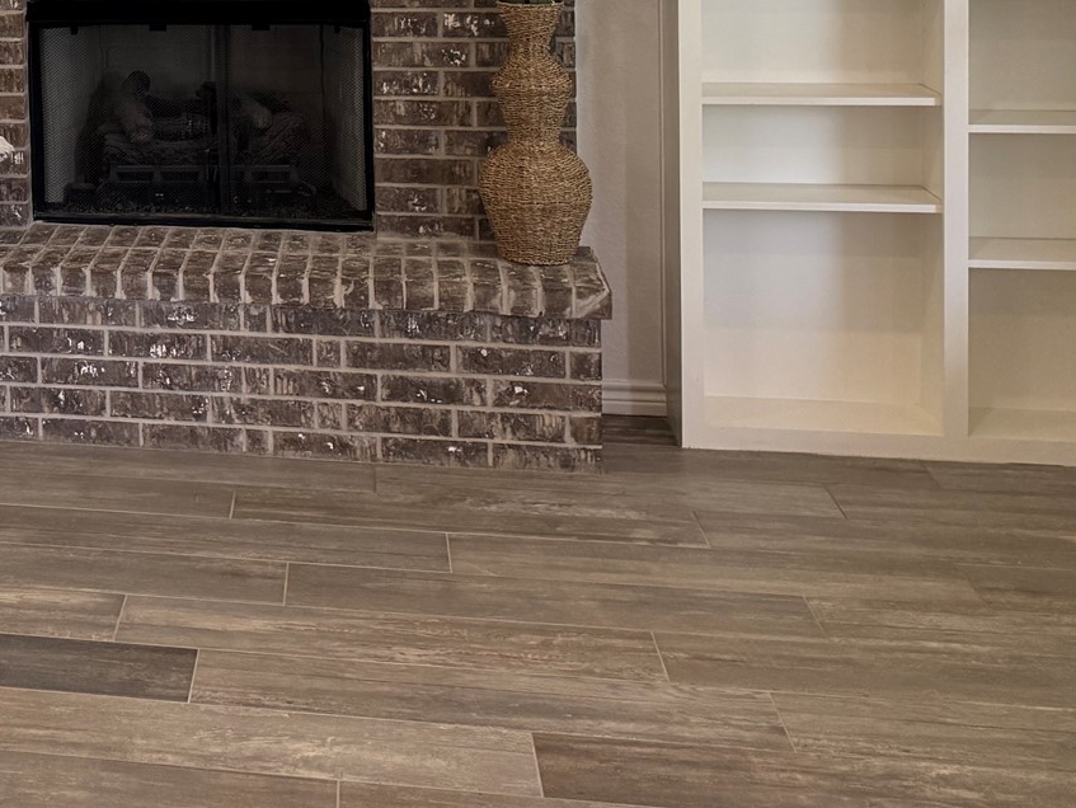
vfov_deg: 23.5
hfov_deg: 30.3
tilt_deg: -3.3
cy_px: -100
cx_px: -65
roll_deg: +1.7
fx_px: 1804
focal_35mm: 58
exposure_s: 1/201
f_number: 1.78
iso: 125
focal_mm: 6.76
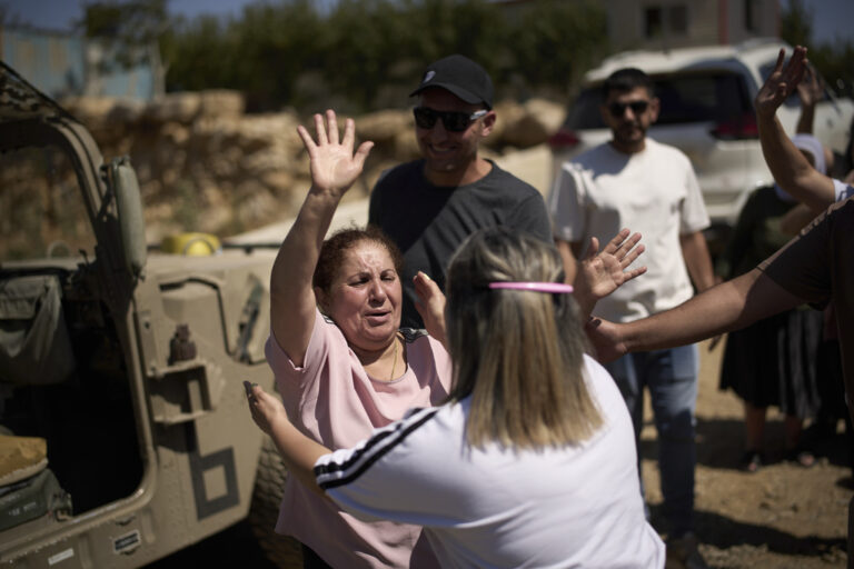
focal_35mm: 50
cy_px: 284
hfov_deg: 39.6
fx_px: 1186
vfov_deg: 27.0
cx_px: 427
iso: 100
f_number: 1.4
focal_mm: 50
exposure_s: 1/12800
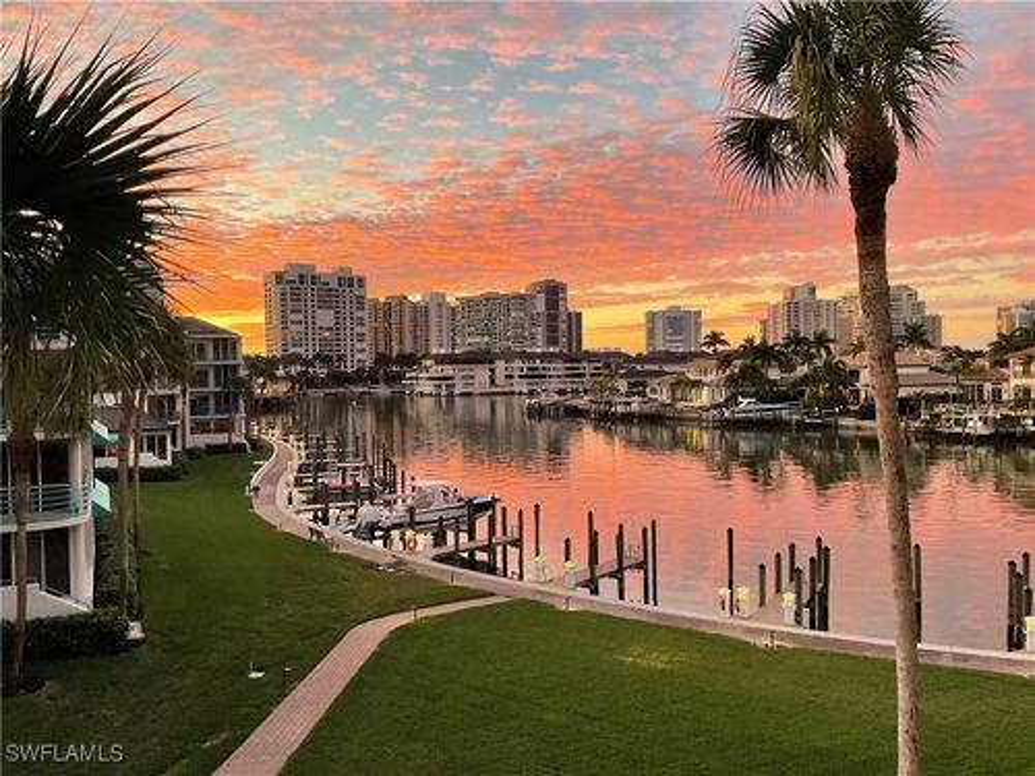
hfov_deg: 61.7
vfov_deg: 48.2
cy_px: 388
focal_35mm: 29
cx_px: 518
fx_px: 867
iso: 64
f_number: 1.8
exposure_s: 1/72
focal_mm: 3
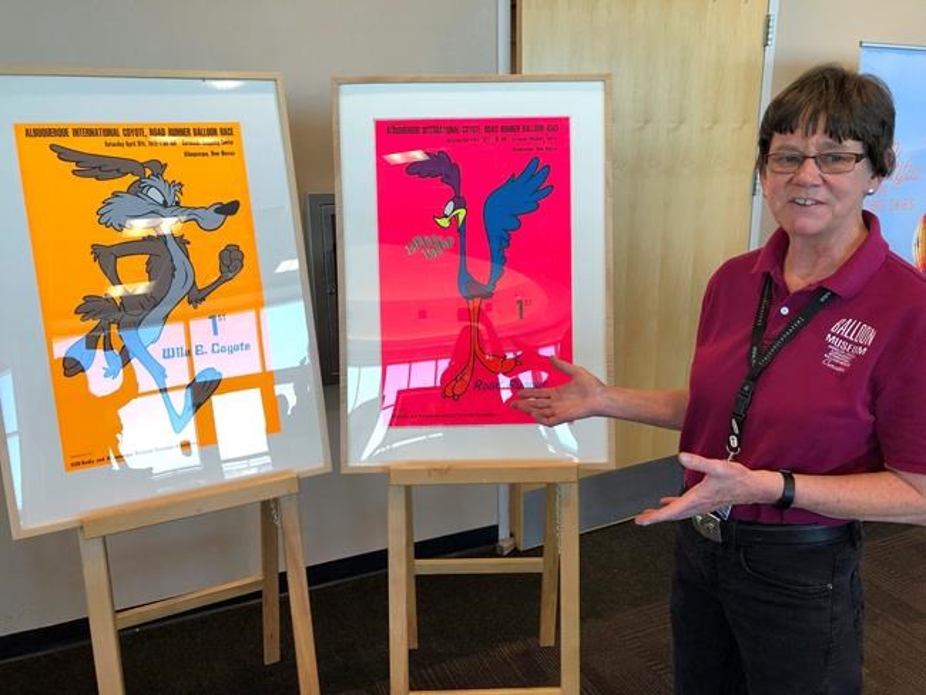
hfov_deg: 63.4
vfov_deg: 49.8
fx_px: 749
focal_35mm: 28
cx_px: 463
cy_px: 348
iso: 25
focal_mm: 3.99
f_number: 1.8
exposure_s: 1/40
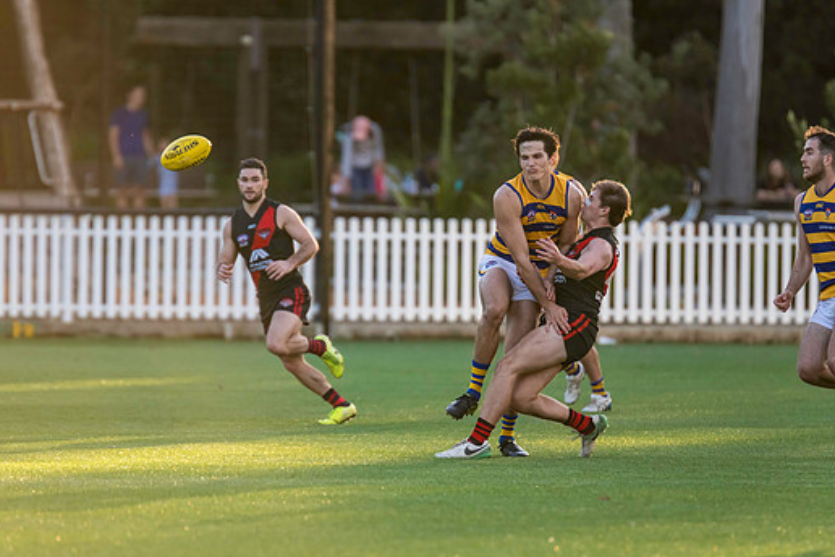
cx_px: 370
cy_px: 312
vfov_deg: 2.6
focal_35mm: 537
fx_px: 12454
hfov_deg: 3.8
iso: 800
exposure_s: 1/2000
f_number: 4
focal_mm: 420
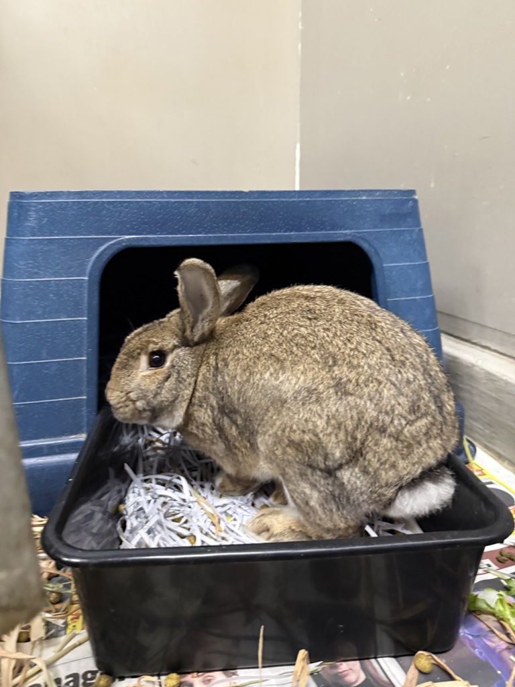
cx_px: 258
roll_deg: +3.6
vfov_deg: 71.6
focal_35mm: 24
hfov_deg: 56.8
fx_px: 476
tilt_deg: -11.9
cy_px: 344
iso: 800
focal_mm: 6.76
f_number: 1.78
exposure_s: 1/50
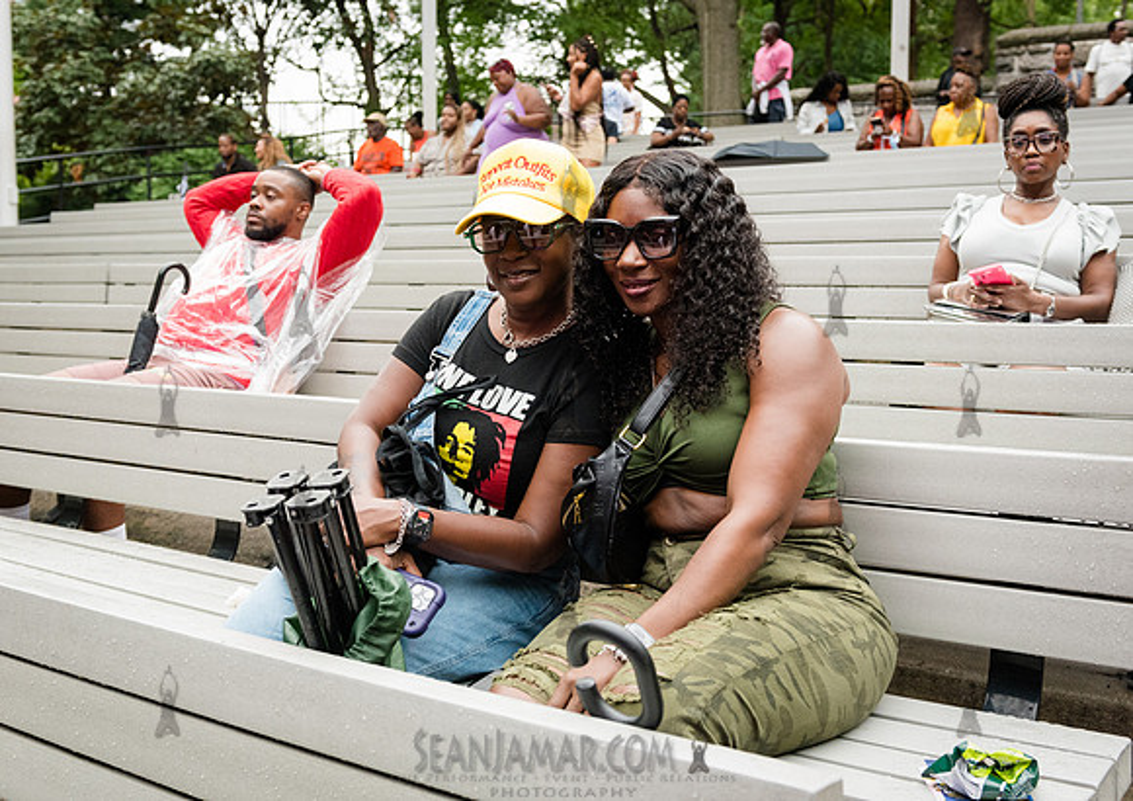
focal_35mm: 40
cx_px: 561
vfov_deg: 34.8
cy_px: 381
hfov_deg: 47.8
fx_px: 1278
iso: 3200
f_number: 4
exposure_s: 1/250
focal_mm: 34
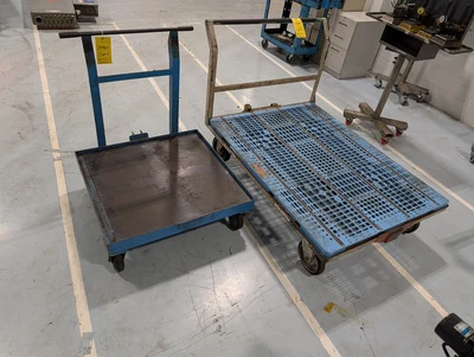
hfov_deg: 71.5
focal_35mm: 24
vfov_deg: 56.9
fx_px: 329
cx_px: 237
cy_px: 178
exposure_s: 1/190
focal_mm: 6.9
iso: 96
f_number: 1.68
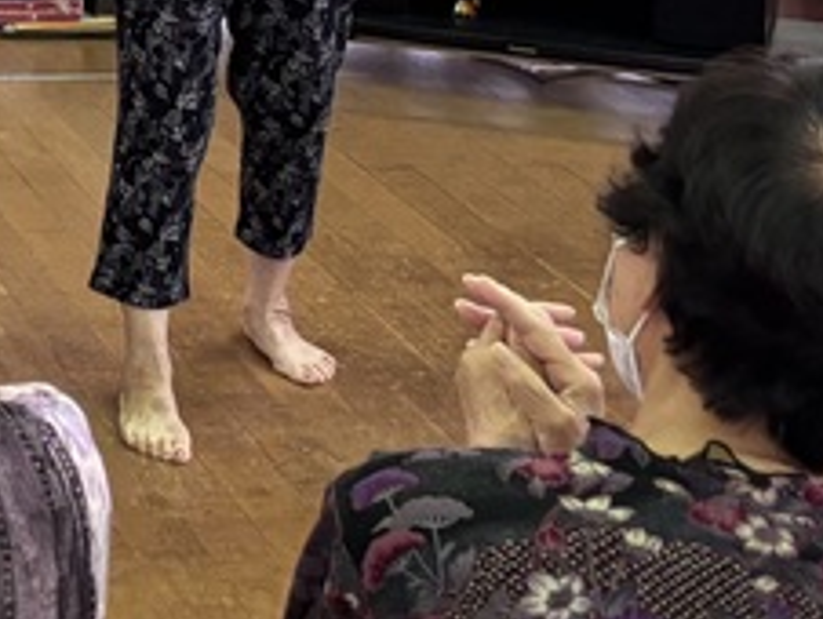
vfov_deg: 11.9
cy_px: -513
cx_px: -594
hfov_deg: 15.1
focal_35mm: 115
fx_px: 2737
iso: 160
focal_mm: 5.96
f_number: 1.6
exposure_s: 1/60
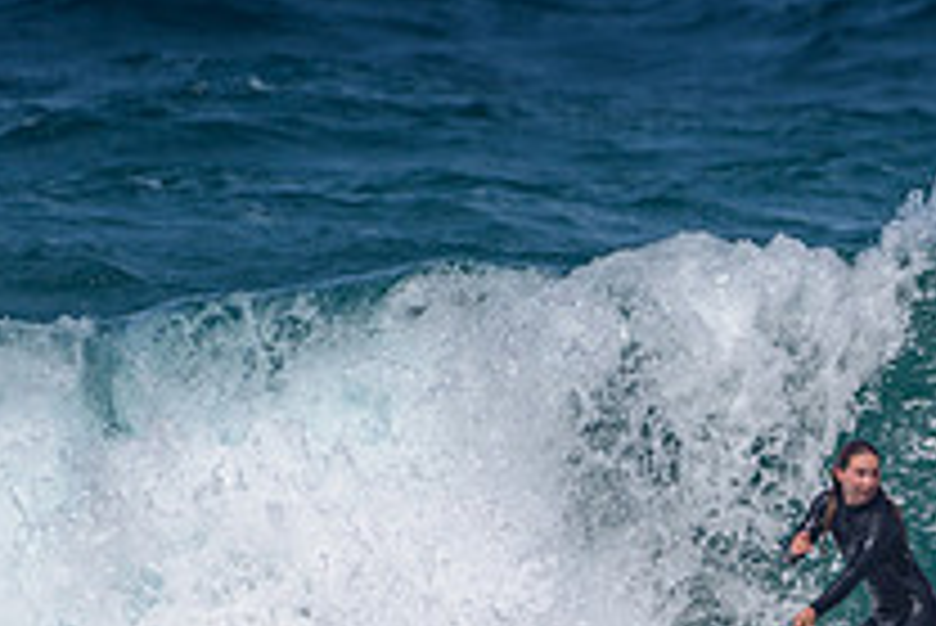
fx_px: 44567
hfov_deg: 1.2
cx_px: 1198
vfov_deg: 0.8
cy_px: 611
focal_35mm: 1713
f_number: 5.6
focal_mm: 500
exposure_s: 1/2000
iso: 90
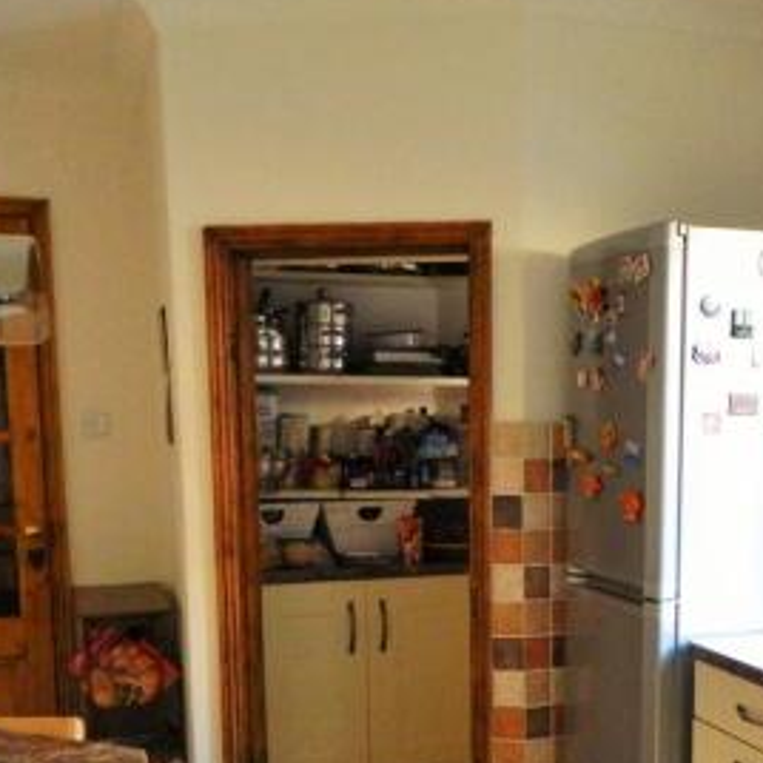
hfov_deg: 34.7
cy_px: 579
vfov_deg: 34.5
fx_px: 1197
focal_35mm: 48
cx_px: 565
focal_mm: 4.5
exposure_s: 1/15
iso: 400
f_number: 3.1
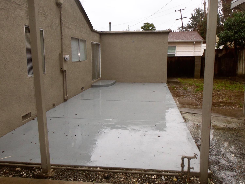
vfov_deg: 49.7
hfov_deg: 63.5
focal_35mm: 28
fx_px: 198
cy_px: 92
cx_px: 122
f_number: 3.3
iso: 160
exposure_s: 1/60
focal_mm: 5.1
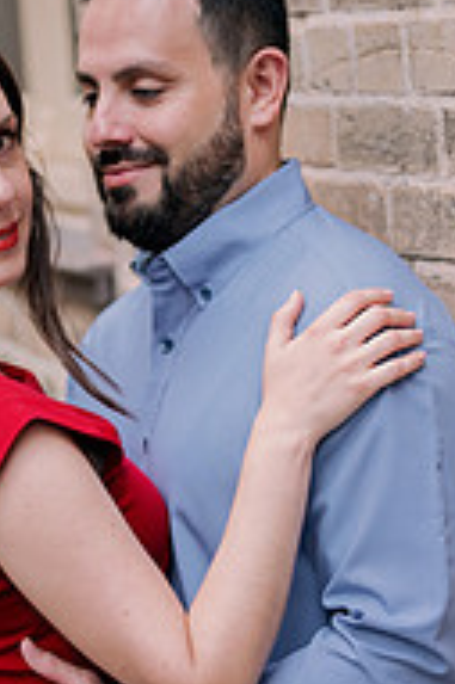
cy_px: 548
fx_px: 2241
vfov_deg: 17.2
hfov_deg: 11.6
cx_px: 120
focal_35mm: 118
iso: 320
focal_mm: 50
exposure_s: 1/200
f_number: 2
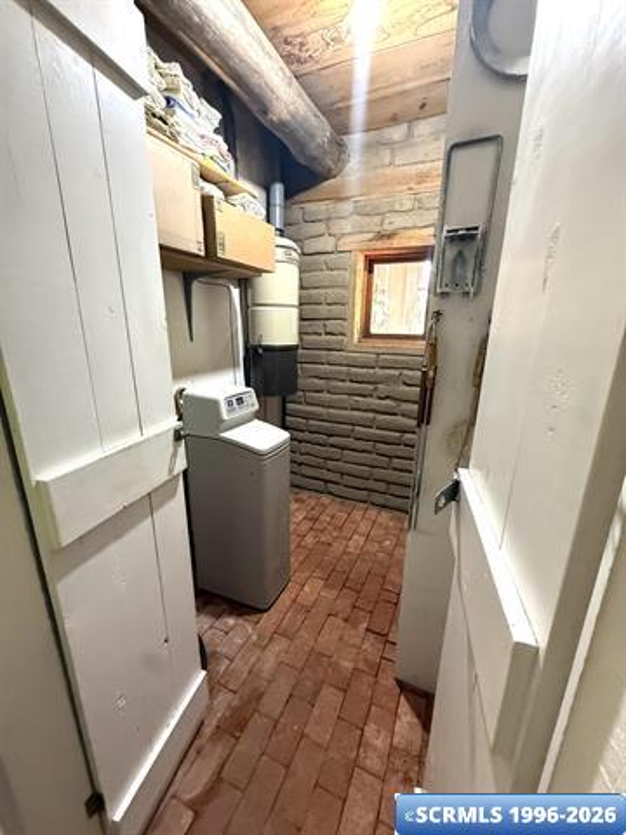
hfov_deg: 85.7
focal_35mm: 14
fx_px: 338
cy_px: 418
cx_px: 313
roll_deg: -1.1
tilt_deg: -15.2
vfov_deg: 102.1
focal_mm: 2.22
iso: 800
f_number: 2.2
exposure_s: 1/60
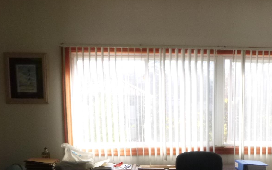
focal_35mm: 46
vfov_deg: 27.3
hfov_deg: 42.6
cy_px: 141
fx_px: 341
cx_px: 193
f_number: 3.9
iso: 250
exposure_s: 1/125
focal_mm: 4.5
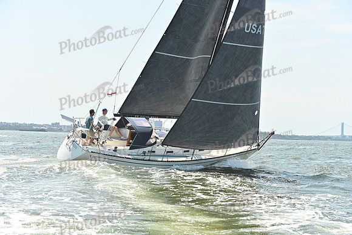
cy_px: 118
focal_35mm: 70
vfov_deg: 19.5
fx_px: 685
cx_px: 176
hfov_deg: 28.8
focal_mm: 70
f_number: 6.3
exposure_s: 1/1250
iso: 320
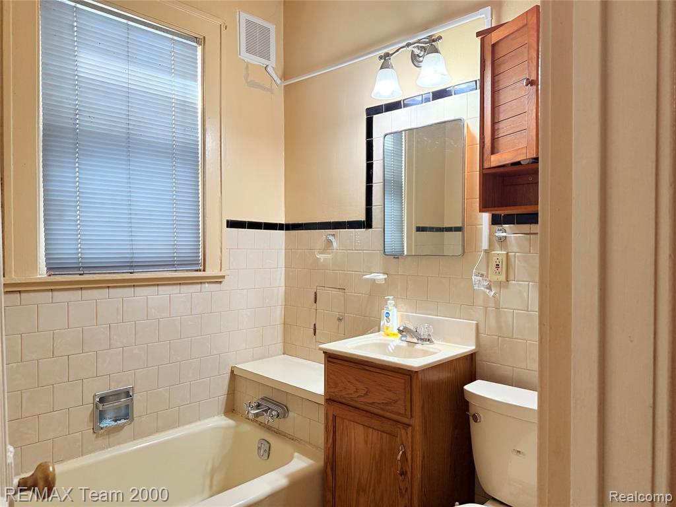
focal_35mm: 24
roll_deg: -0.2
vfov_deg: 56.8
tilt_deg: +0.3
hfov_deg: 71.6
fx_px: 469
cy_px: 254
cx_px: 338
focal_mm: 6.76
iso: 250
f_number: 1.78
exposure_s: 1/120
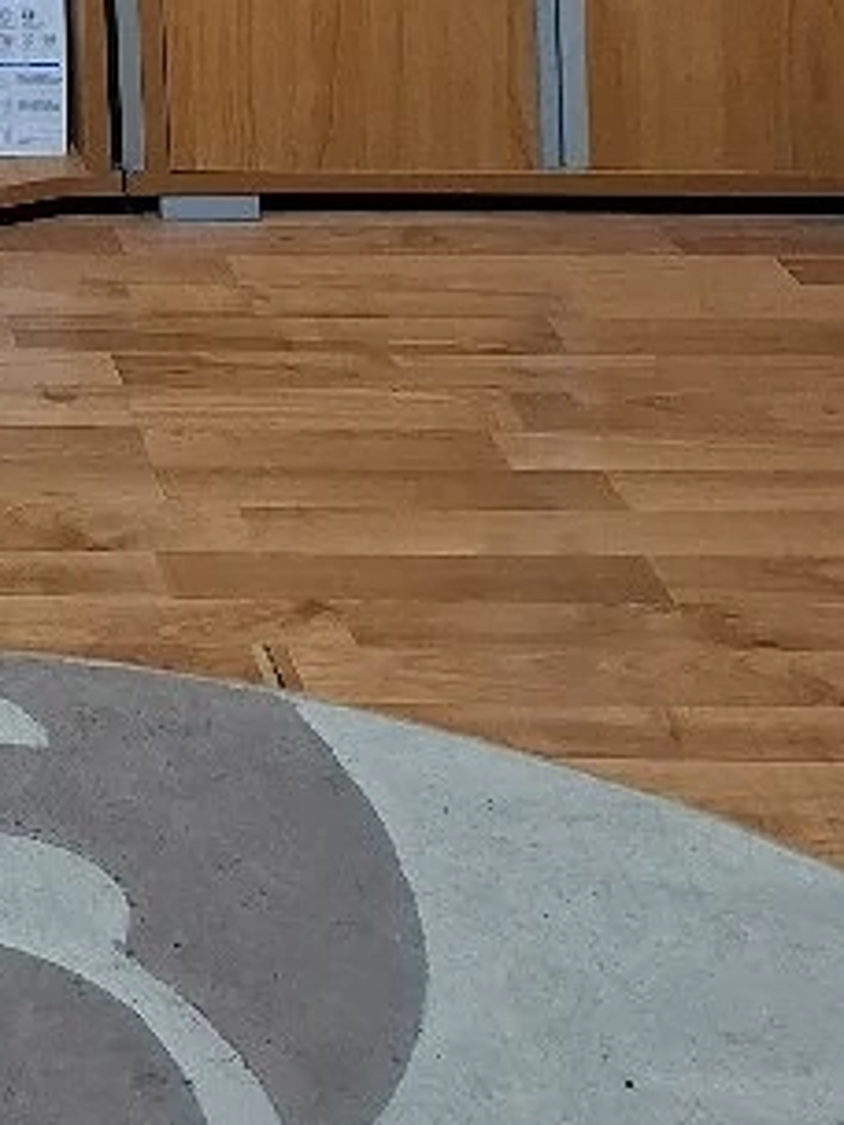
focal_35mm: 101
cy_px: -1031
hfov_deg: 12.9
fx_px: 3283
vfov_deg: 15.9
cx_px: -811
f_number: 1.8
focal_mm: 5.54
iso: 400
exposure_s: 1/25
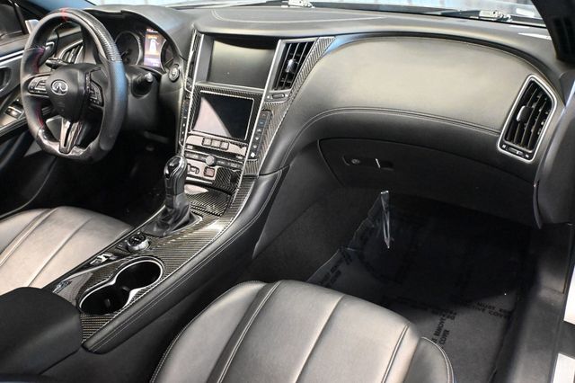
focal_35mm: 32
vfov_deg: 41.7
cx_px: 288
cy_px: 192
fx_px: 503
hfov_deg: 59.5
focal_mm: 21
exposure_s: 1/40
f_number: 4
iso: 12800
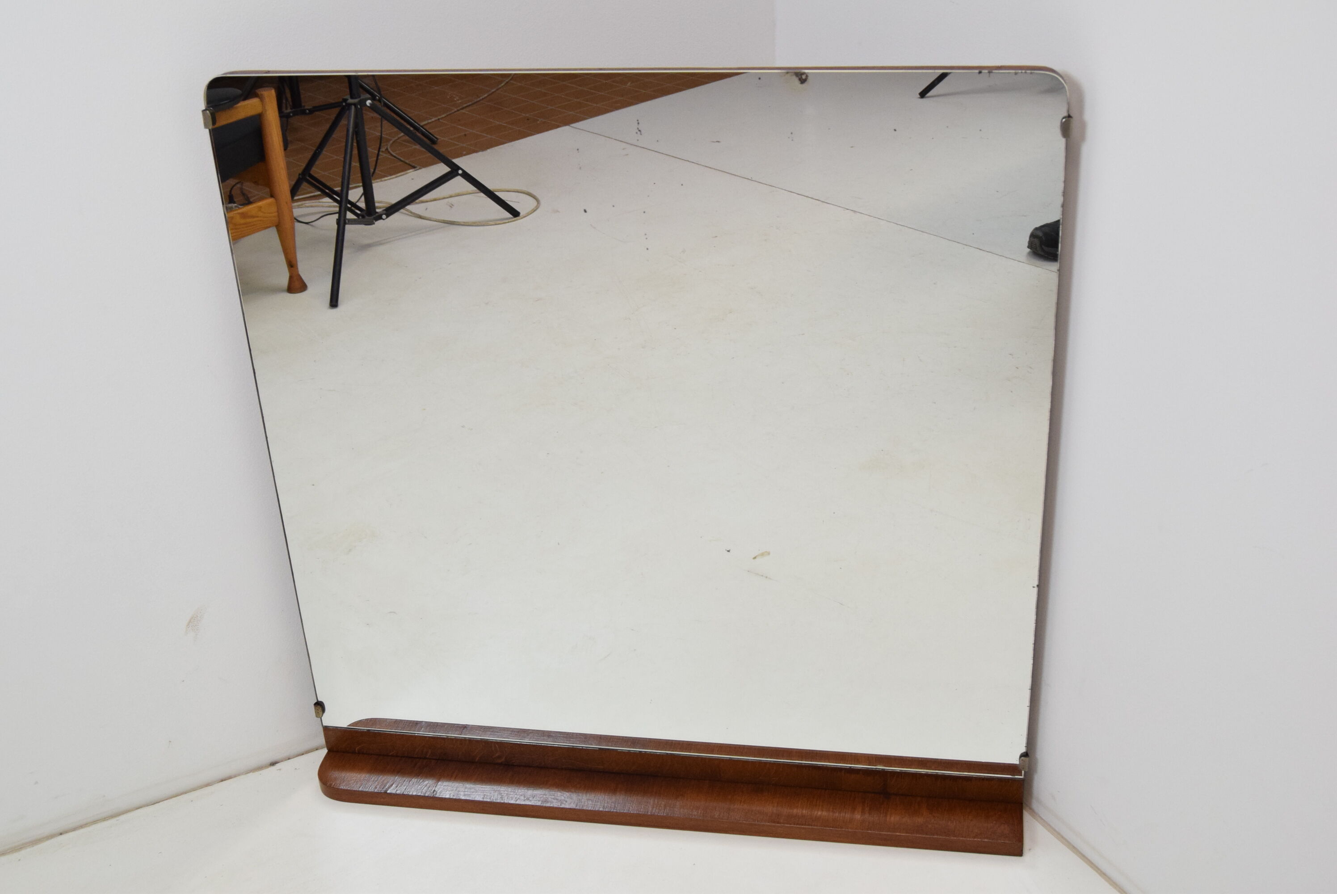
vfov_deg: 31.9
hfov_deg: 46.4
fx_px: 1561
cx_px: 668
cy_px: 447
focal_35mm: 42
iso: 1600
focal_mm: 28
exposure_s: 1/200
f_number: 7.1
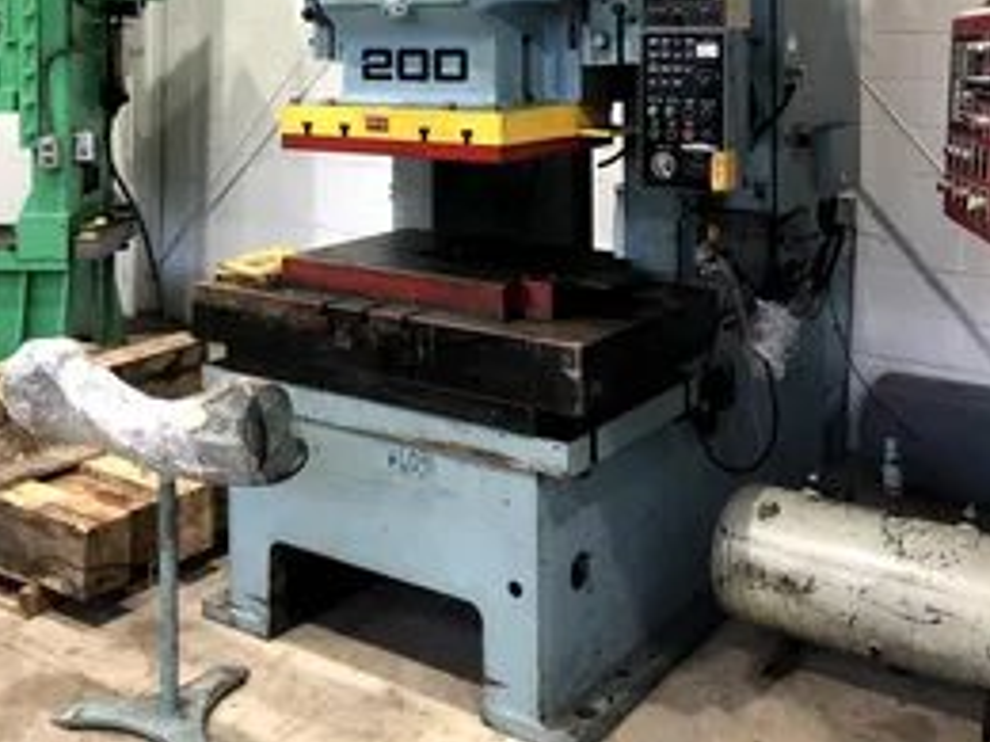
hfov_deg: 43.8
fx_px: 1230
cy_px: 46
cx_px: 472
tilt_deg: -1.8
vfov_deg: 31.7
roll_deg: -1.1
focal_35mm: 43
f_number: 1.8
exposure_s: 1/24
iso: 40
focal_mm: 4
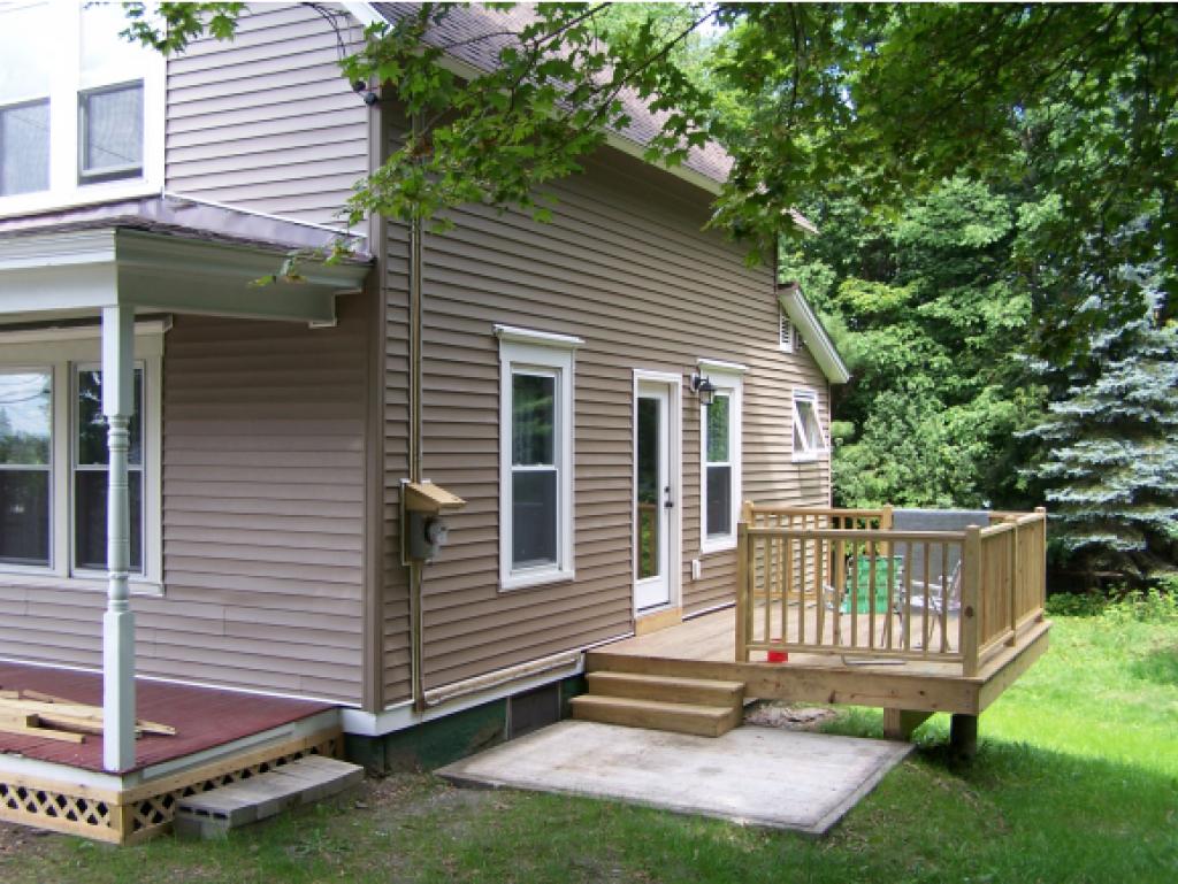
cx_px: 589
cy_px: 442
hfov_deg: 49.0
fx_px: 1294
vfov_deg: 37.8
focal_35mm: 38
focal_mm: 6.3
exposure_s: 1/160
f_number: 2.8
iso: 80
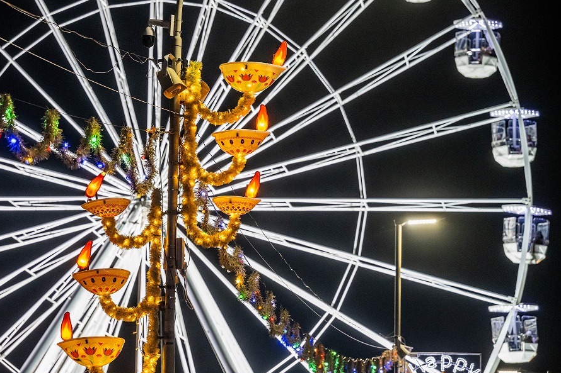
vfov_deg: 7.9
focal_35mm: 174
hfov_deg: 11.8
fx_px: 2711
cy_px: 191
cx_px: 238
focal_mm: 150
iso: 2500
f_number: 4
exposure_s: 1/125
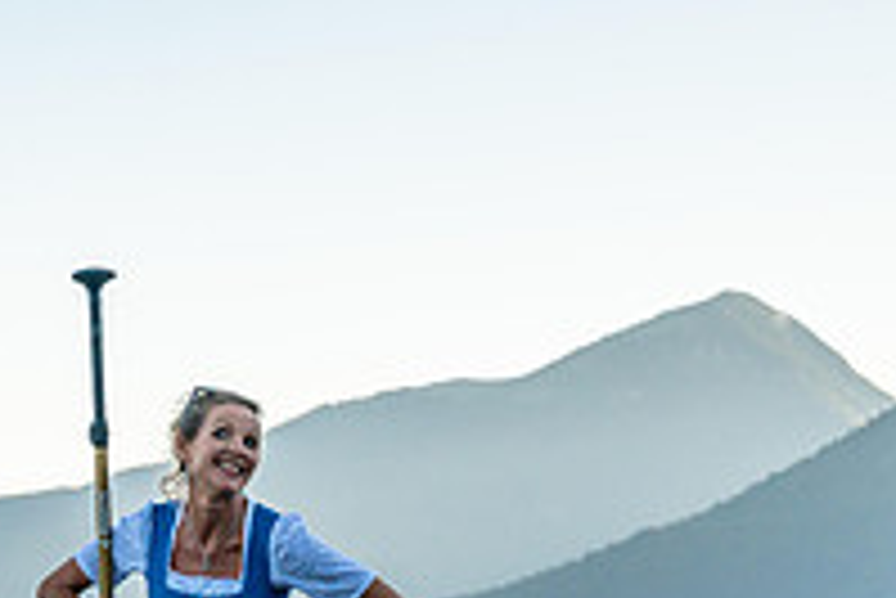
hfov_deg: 13.0
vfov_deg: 8.7
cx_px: 225
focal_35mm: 157
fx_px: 3910
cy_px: 647
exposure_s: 1/4000
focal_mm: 54
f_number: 4.5
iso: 400
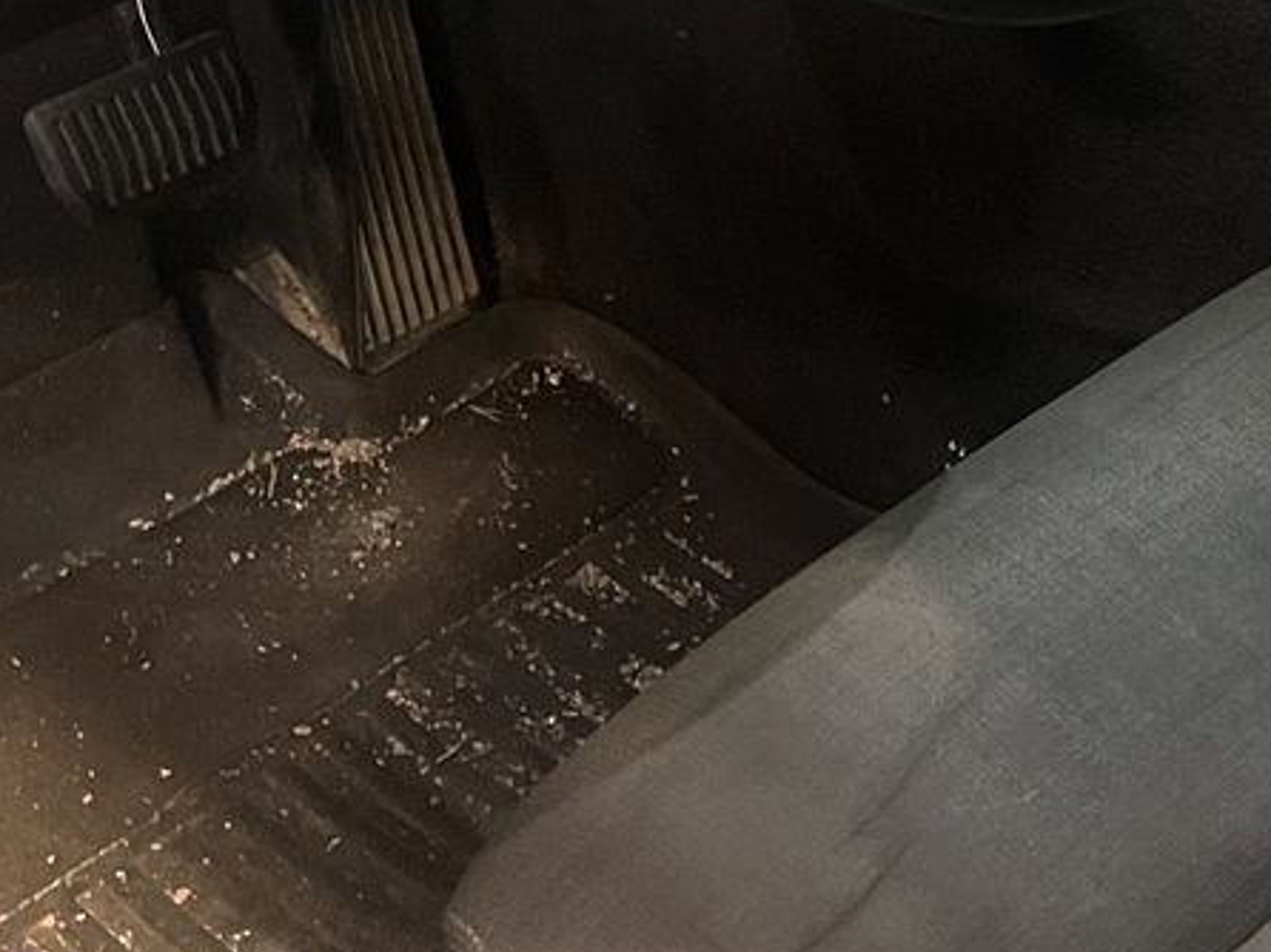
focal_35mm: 84
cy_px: -342
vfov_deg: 16.4
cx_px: 1086
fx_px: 3083
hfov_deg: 22.8
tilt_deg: -25.2
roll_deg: -0.6
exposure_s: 1/33
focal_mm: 5.1
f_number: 1.6
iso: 500
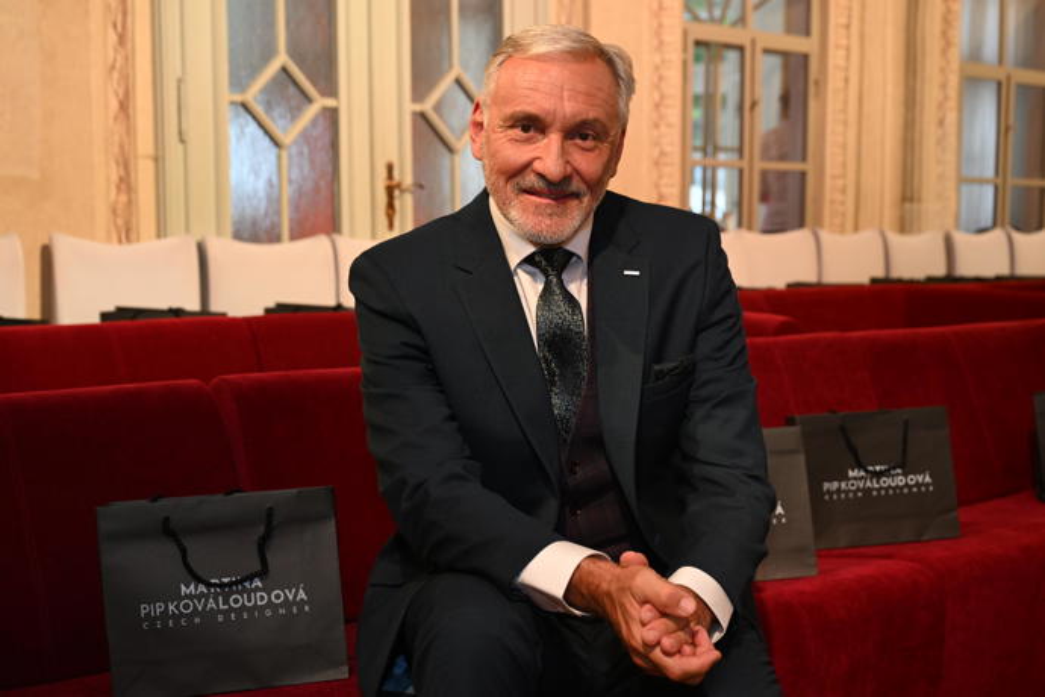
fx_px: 1567
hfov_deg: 36.9
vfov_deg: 25.1
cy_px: 348
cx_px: 522
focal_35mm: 54
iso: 1600
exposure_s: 1/160
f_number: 5
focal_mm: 54
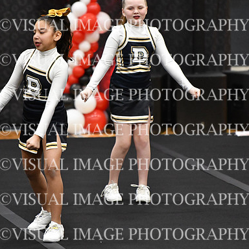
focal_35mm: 385
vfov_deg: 4.5
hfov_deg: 4.6
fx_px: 3133
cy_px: 77
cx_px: 124
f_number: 2.8
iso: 5000
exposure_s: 1/800
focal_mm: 200
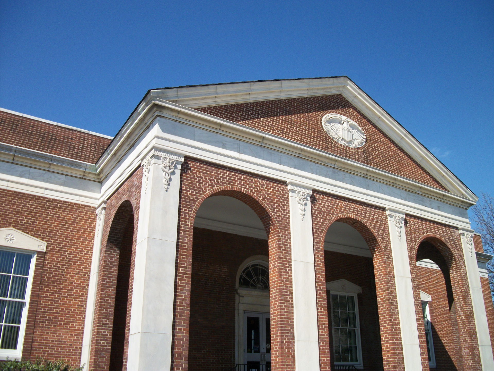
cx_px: 247
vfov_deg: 44.2
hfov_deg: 56.8
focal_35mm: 32
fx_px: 457
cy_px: 186
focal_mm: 5.7
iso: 80
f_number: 8.8
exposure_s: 1/160
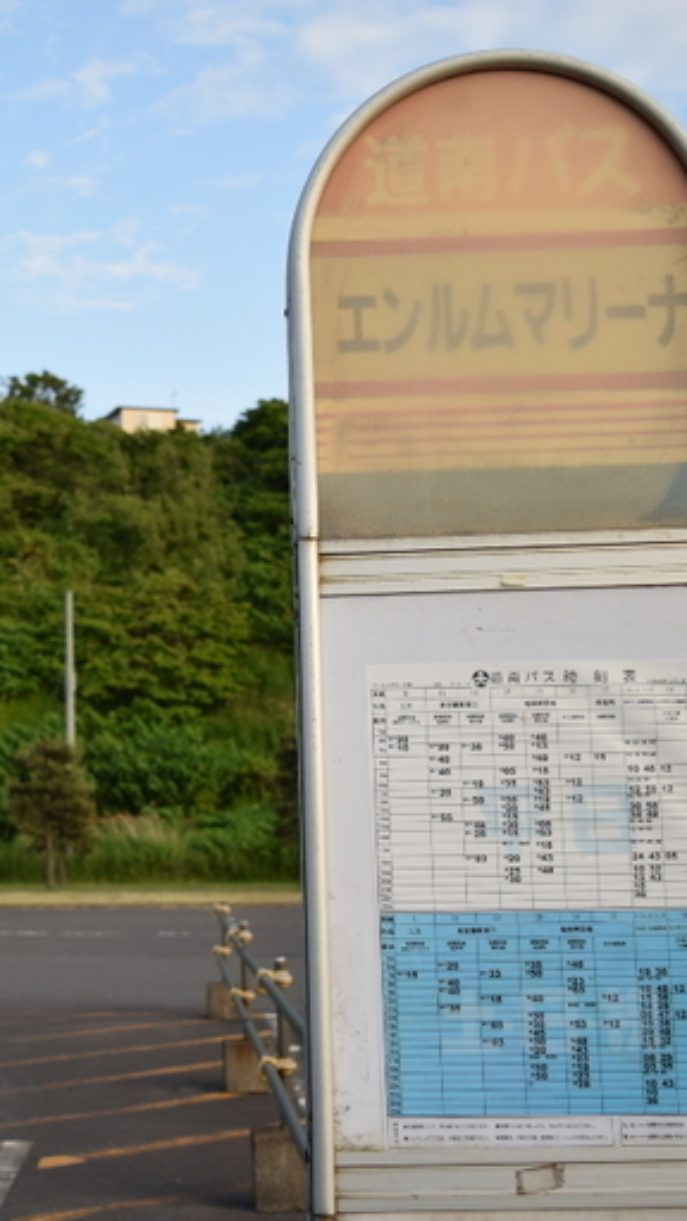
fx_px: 1749
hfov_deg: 21.7
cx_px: 57
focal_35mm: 54
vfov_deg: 38.5
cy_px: 627
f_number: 3.8
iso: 100
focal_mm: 22
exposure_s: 1/320
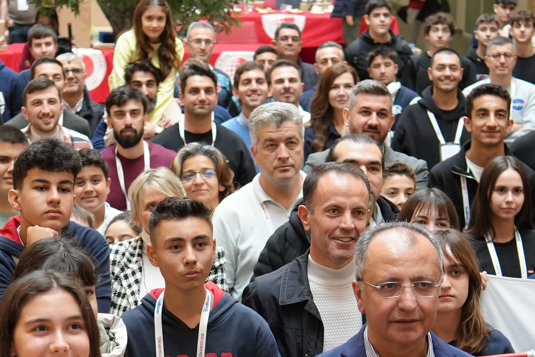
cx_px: 180
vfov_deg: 10.9
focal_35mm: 125
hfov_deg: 16.4
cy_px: 352
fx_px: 1857
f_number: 4
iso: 1600
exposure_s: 1/160
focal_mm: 35
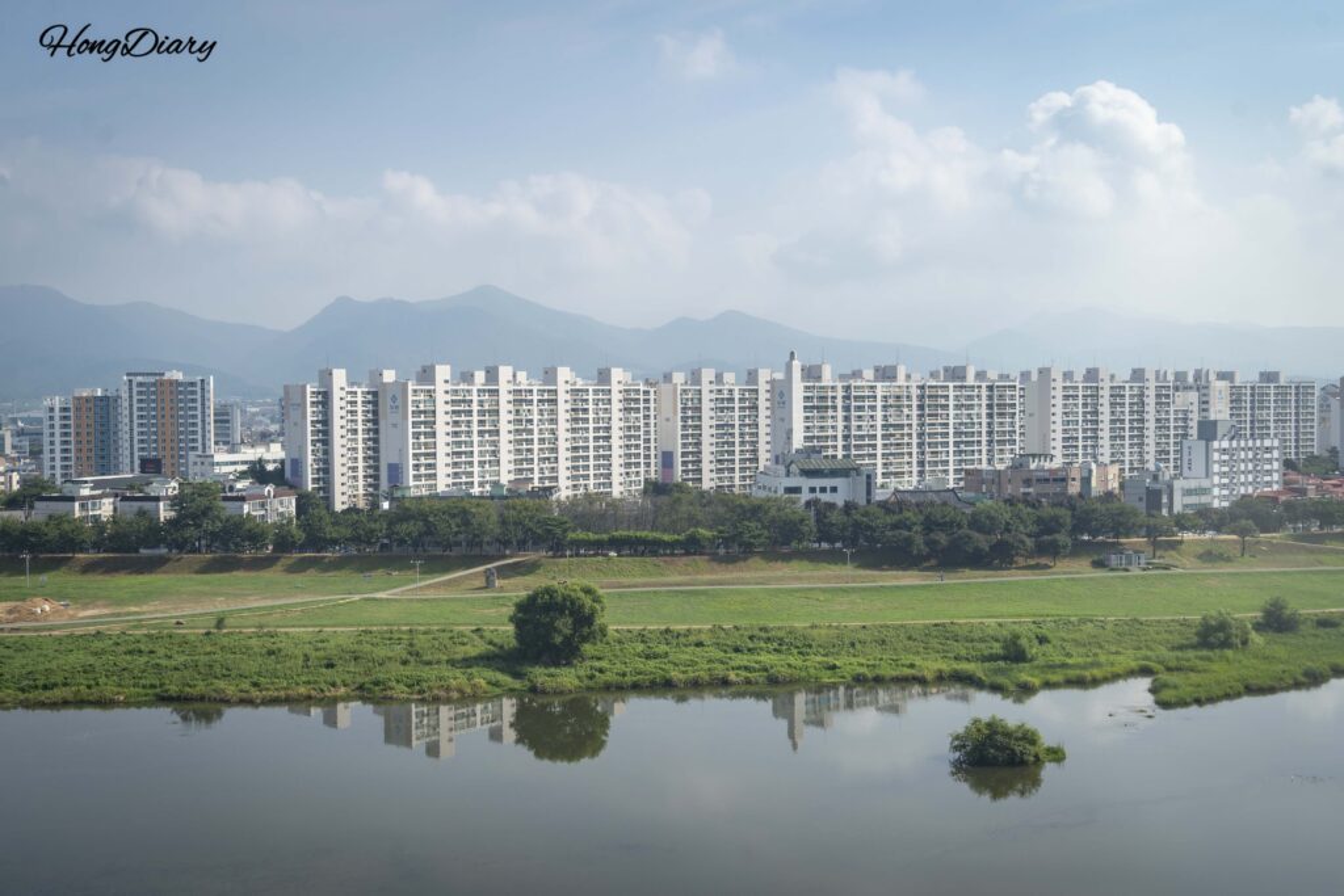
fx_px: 1531
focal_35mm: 41
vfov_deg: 32.6
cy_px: 448
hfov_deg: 47.4
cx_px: 672
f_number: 7.1
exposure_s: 1/80
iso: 100
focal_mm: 41
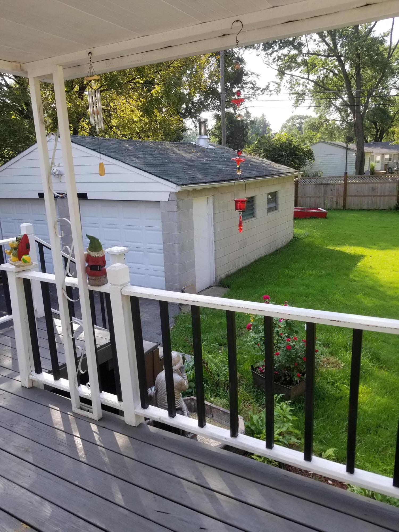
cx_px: 200
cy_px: 266
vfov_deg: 67.3
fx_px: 400
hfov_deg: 53.1
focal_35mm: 26
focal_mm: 4.3
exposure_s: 1/552
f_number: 1.7
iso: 50
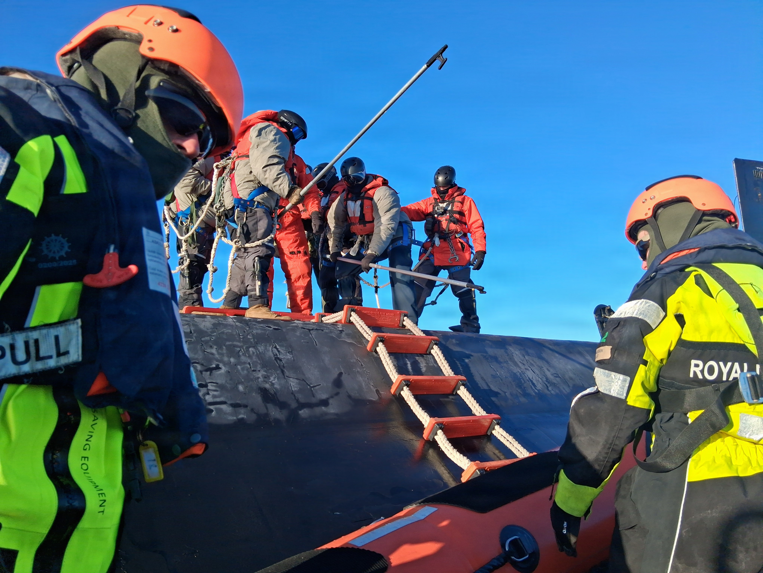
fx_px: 573
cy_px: 286
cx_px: 382
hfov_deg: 67.3
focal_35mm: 26
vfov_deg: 53.1
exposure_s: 1/615
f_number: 1.8
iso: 25
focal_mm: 3.98
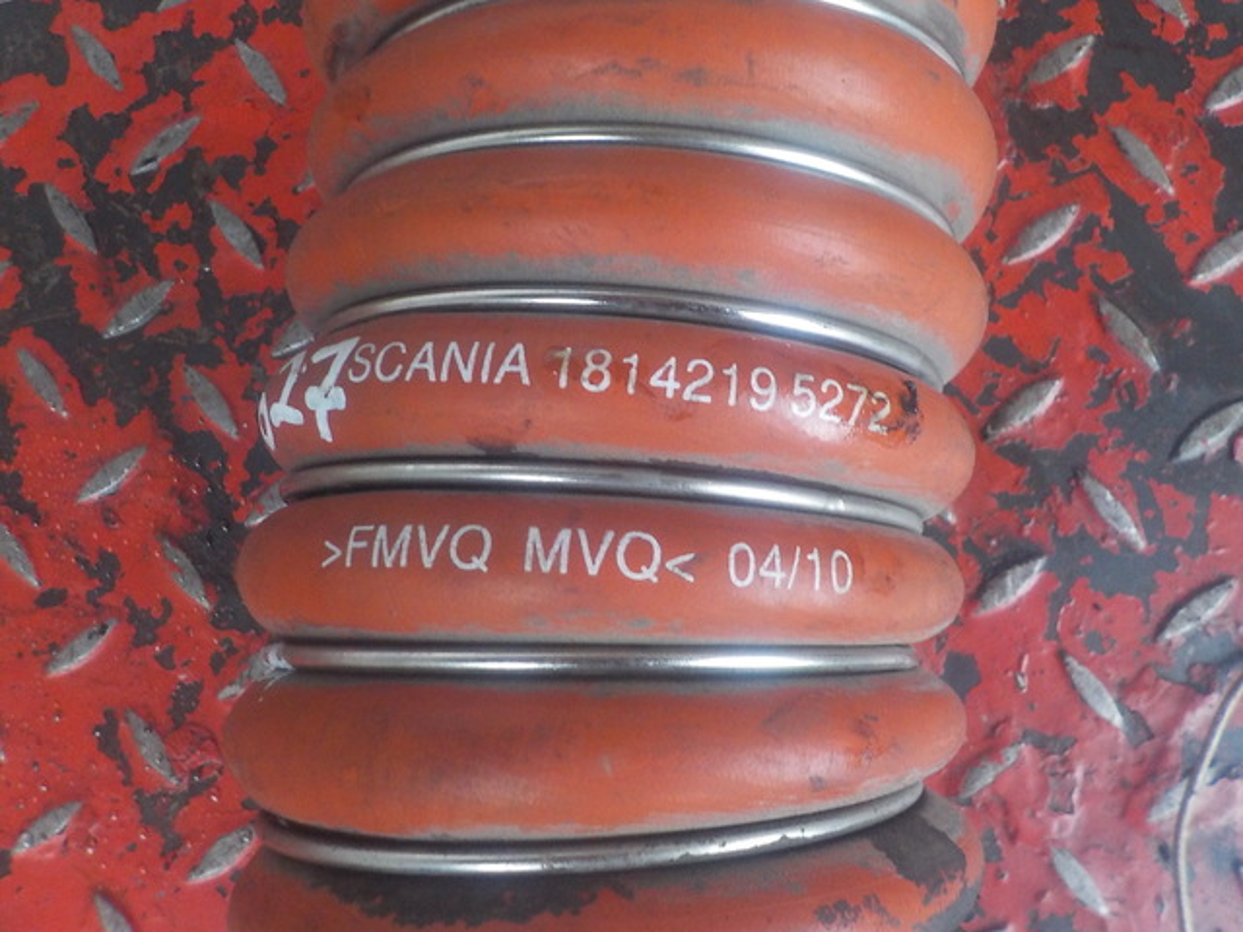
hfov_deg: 60.0
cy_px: 466
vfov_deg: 46.8
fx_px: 1077
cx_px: 622
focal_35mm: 30
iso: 400
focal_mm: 4.1
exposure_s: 1/15
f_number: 3.3
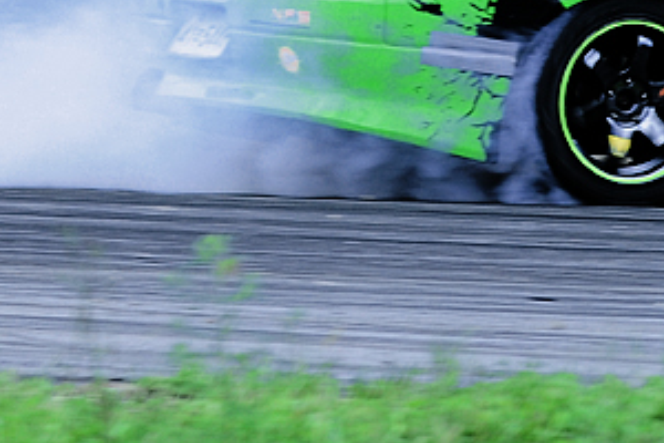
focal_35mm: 460
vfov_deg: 3.0
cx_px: 972
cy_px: 35
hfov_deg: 4.5
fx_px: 8484
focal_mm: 90
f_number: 2.8
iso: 200
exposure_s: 1/800
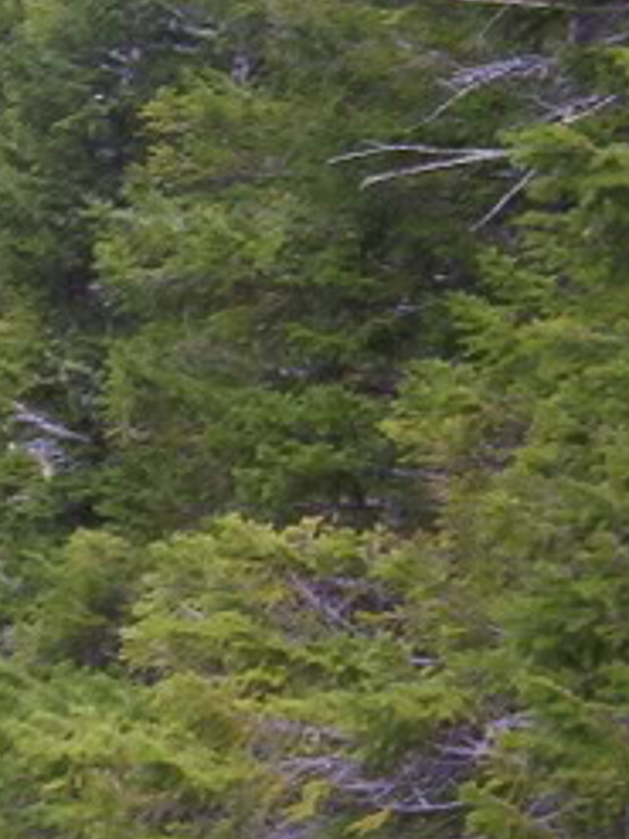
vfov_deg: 16.8
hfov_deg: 11.6
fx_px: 2837
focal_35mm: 117
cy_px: 469
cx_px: -530
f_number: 2.76
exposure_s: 1/44.4
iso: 100
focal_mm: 5.54
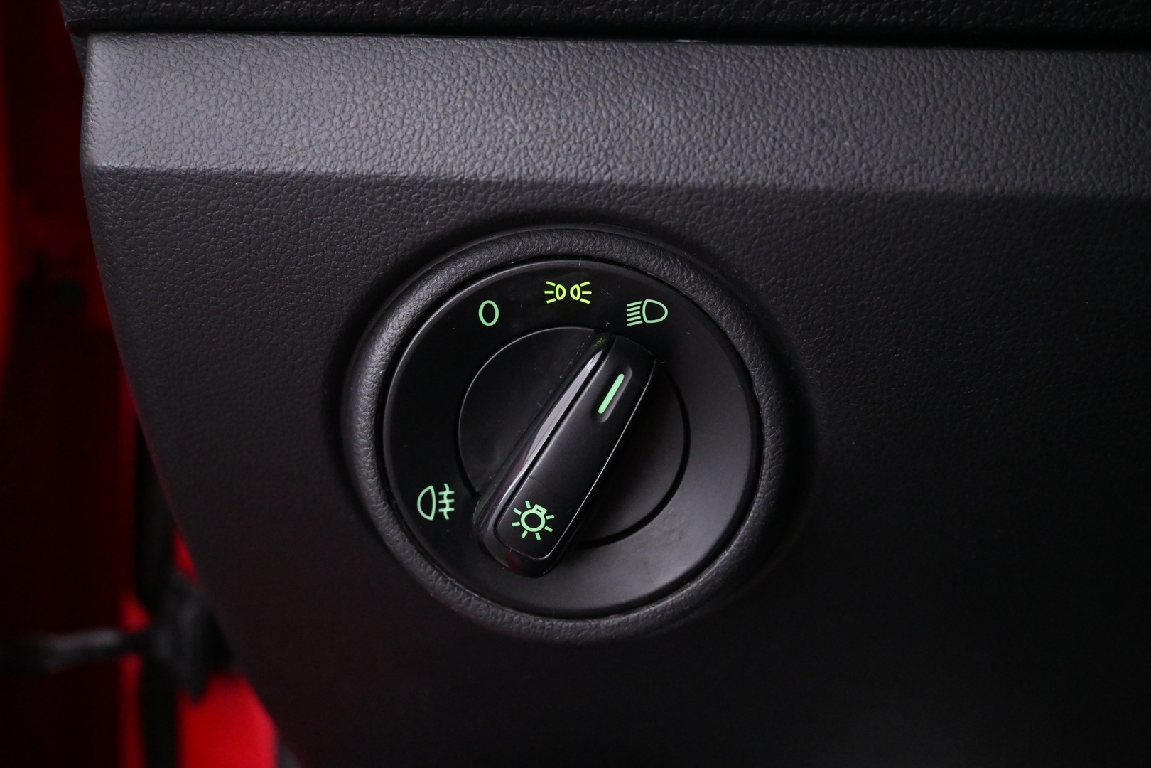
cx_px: 576
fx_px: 1271
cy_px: 384
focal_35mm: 40
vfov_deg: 33.6
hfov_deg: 48.7
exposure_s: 1/40
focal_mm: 26.5
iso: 4500
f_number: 4.5
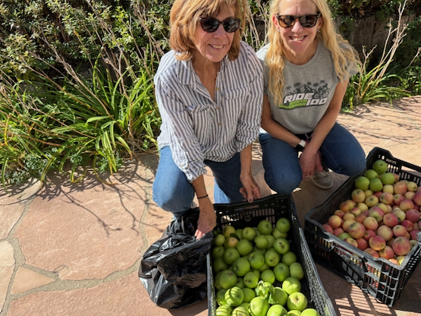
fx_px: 365
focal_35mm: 30
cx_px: 239
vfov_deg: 46.8
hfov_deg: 59.7
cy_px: 163
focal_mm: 5.96
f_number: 1.6
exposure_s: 1/1155
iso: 50
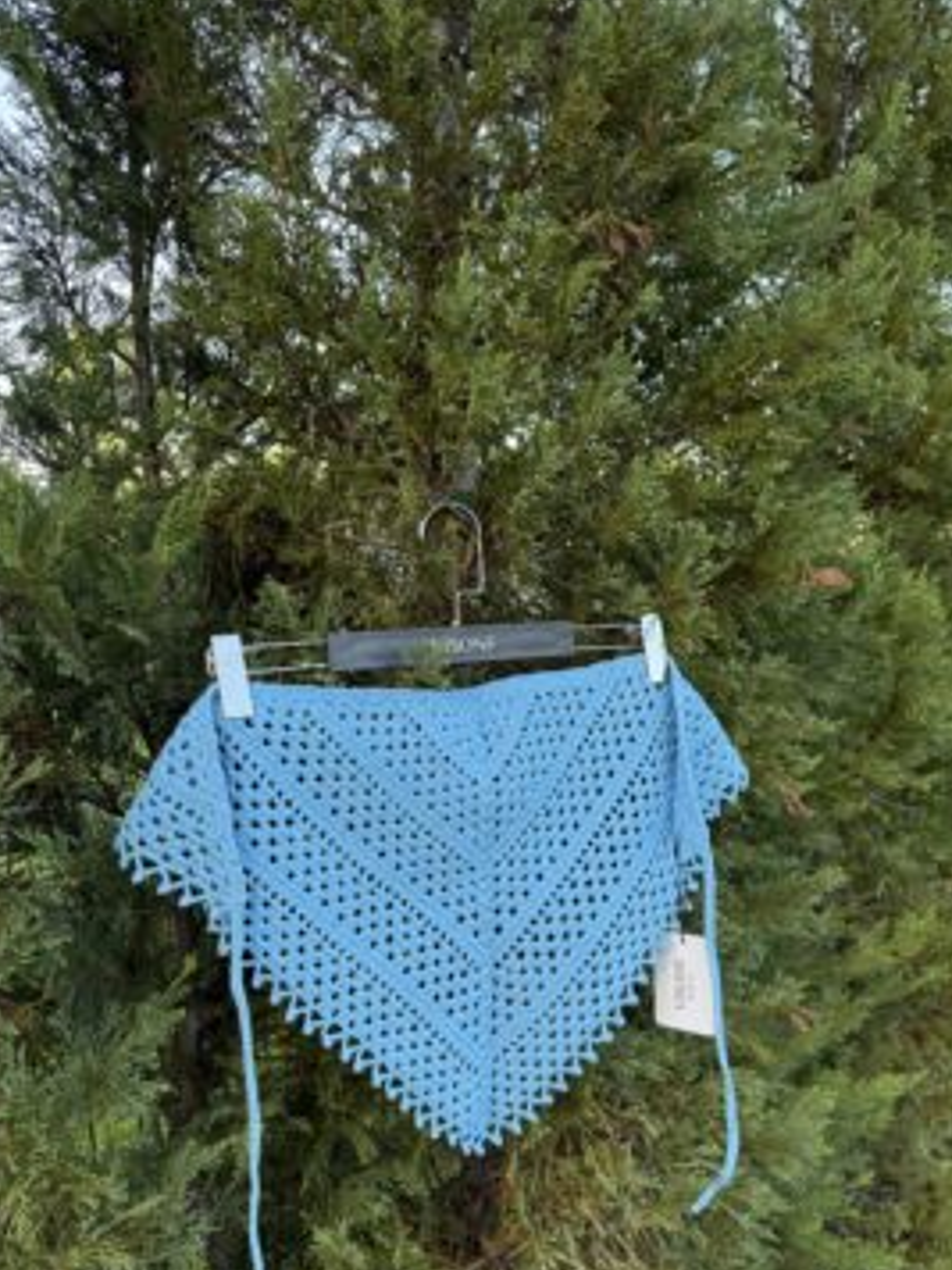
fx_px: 990
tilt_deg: -7.5
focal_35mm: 27
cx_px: 492
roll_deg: +2.0
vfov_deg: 65.2
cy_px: 692
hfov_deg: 51.3
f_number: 1.78
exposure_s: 1/246
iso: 100
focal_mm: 6.76
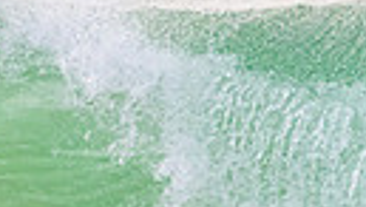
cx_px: 102
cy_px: 374
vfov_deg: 0.4
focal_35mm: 2819
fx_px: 27398
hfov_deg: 0.8
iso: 1000
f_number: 5.6
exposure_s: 1/2500
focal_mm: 400
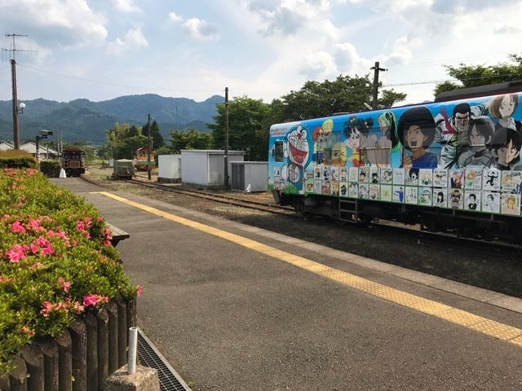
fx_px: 422
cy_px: 196
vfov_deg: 49.7
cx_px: 261
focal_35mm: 28
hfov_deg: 63.4
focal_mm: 3.99
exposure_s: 1/2283
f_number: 1.8
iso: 20
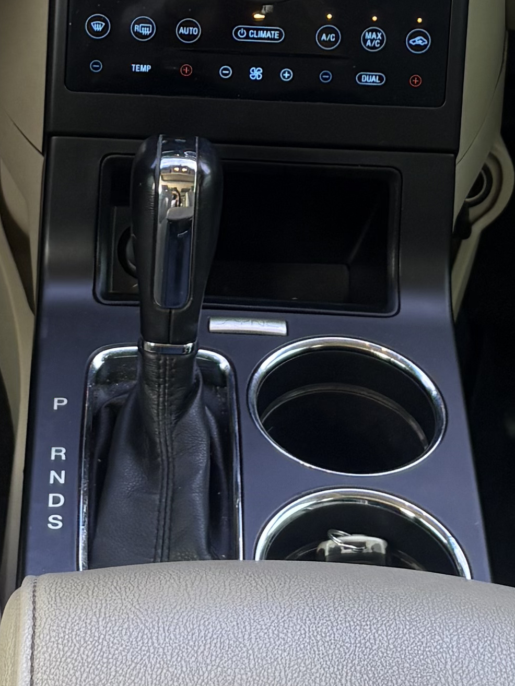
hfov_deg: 13.1
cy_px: -22
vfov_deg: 17.0
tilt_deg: -25.1
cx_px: 212
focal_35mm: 113
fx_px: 2241
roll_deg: -7.8
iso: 50
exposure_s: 1/128
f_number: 1.6
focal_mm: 5.96
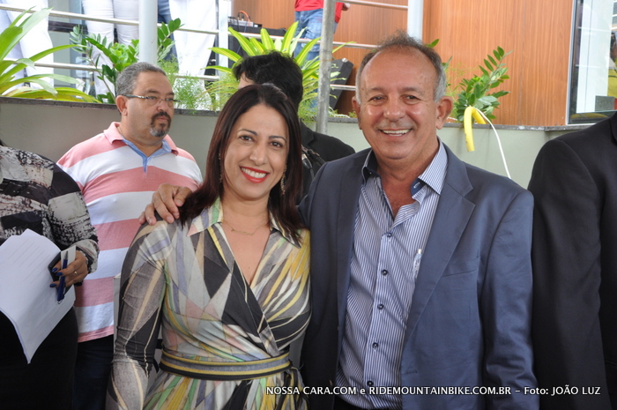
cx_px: 308
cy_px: 205
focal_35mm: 48
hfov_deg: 41.2
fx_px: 822
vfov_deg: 28.0
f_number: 8
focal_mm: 32
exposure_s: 1/60
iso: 500
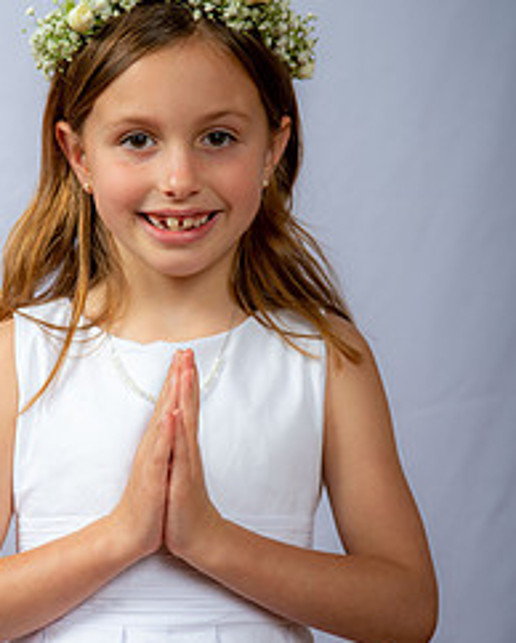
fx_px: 2326
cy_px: 361
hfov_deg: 12.6
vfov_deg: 15.8
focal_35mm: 122
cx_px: 177
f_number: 6.3
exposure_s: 1/200
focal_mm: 70
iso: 250
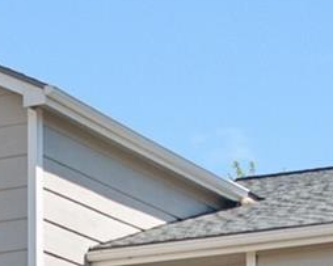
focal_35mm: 213
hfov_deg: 9.0
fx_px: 2098
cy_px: 356
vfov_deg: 7.2
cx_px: 49
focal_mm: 24
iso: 200
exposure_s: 1/200
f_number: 4.5
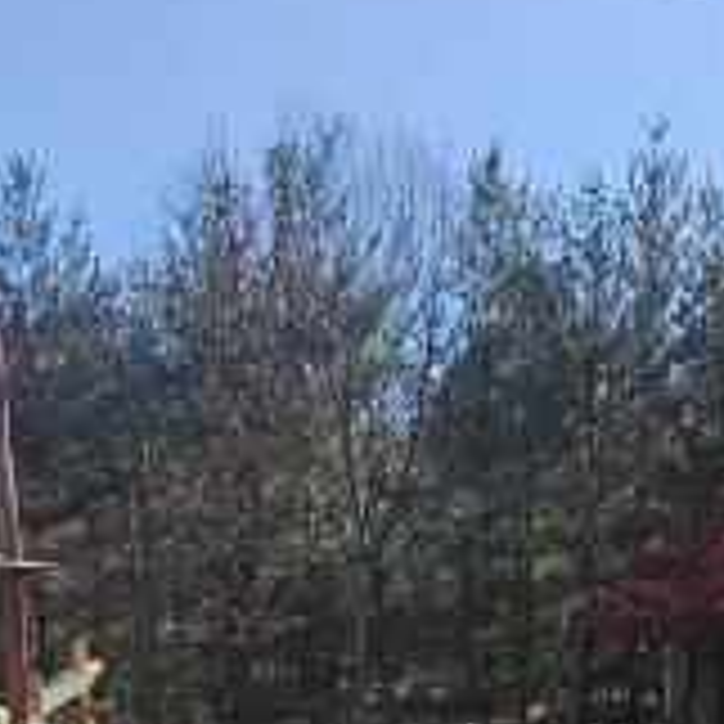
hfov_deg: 29.7
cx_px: 202
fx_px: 1349
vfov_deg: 24.1
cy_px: 1066
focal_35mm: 57
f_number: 2.2
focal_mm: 2.2
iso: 50
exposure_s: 1/1513
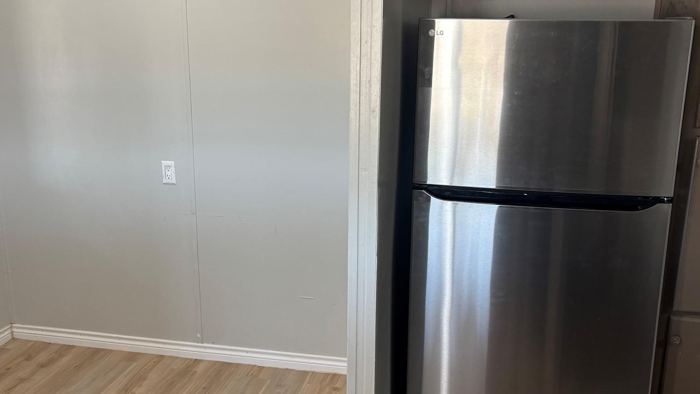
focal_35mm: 38
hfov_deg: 52.8
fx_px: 705
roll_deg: +0.1
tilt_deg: -12.7
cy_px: 189
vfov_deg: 31.2
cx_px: 342
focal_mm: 5.96
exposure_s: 1/60
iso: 100
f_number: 1.6
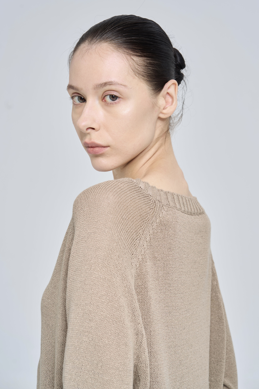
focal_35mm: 85
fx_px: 917
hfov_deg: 16.1
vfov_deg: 23.9
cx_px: 130
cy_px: 194
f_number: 8
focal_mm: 85
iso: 200
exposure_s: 1/125
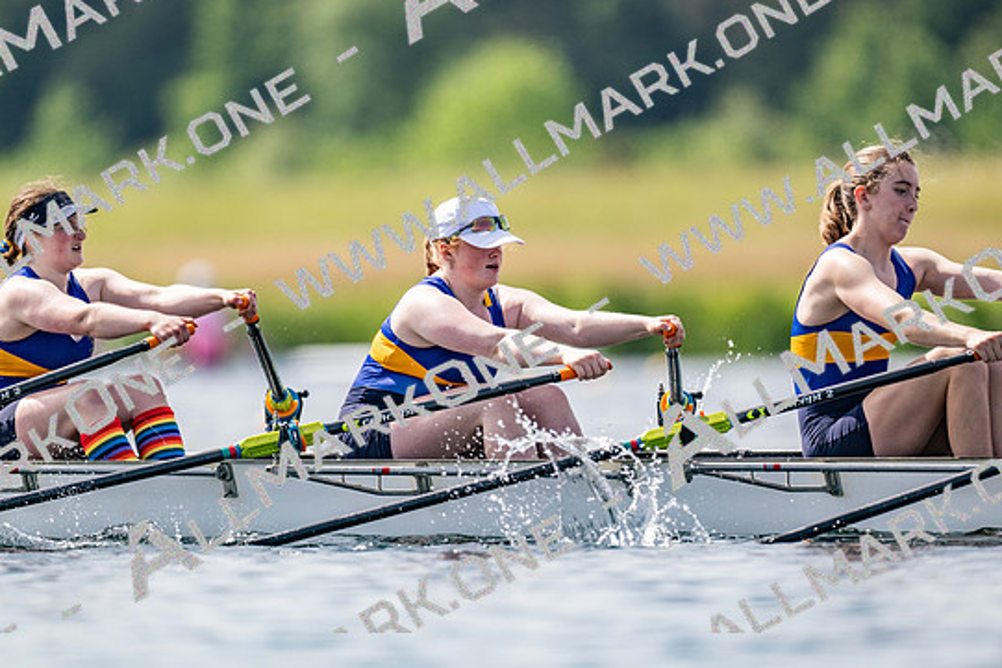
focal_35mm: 643
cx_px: 504
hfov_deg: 3.2
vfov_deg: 2.1
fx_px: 17901
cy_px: 315
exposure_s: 1/2500
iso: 200
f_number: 4
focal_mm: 600
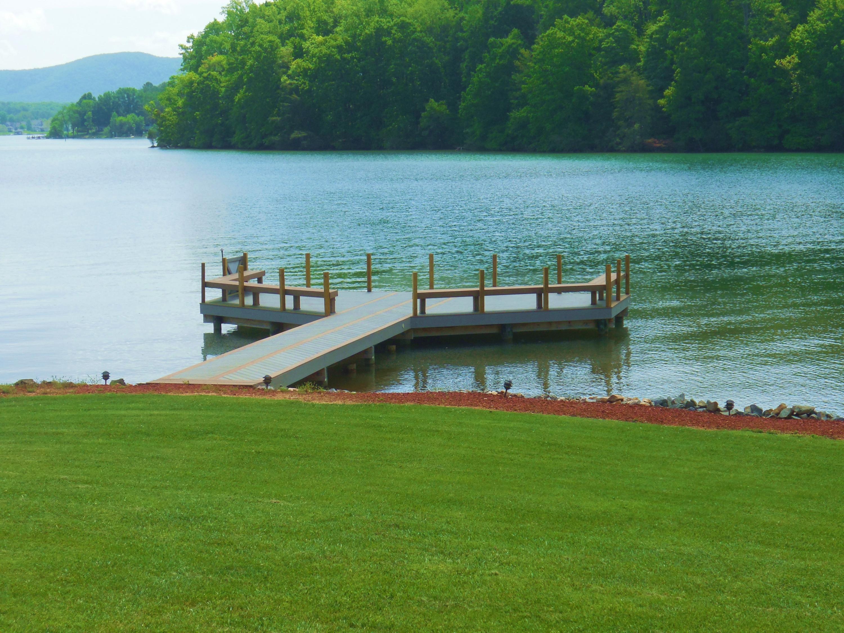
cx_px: 422
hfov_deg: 27.0
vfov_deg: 20.4
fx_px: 1755
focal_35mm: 72
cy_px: 316
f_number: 6
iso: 125
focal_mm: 12.8
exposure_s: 1/400
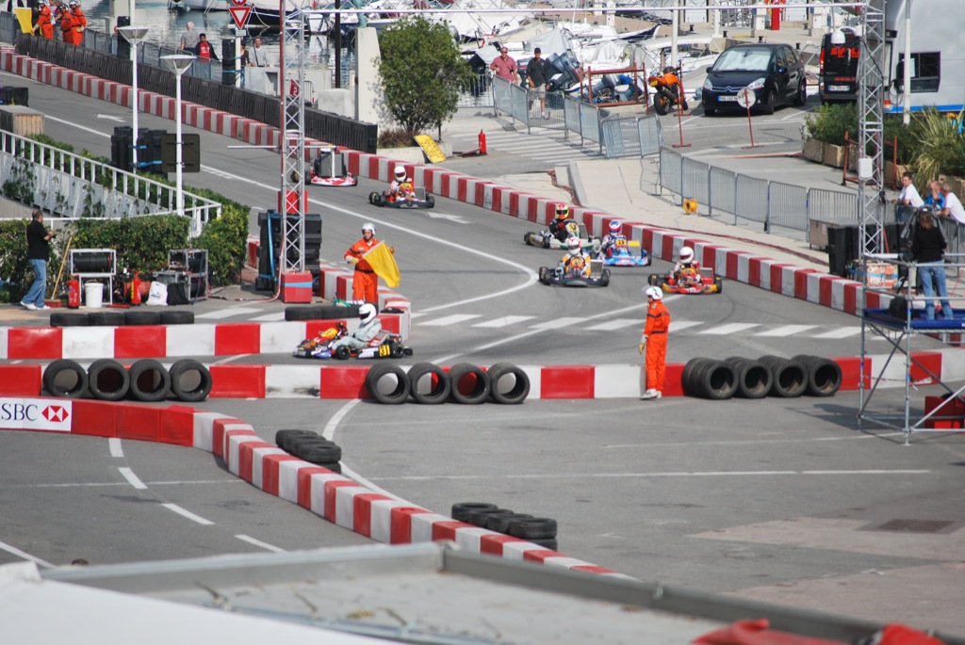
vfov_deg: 4.6
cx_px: 482
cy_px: 322
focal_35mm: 300
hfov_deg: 6.9
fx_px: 8050
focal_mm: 200
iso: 200
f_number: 5.6
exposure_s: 1/1250
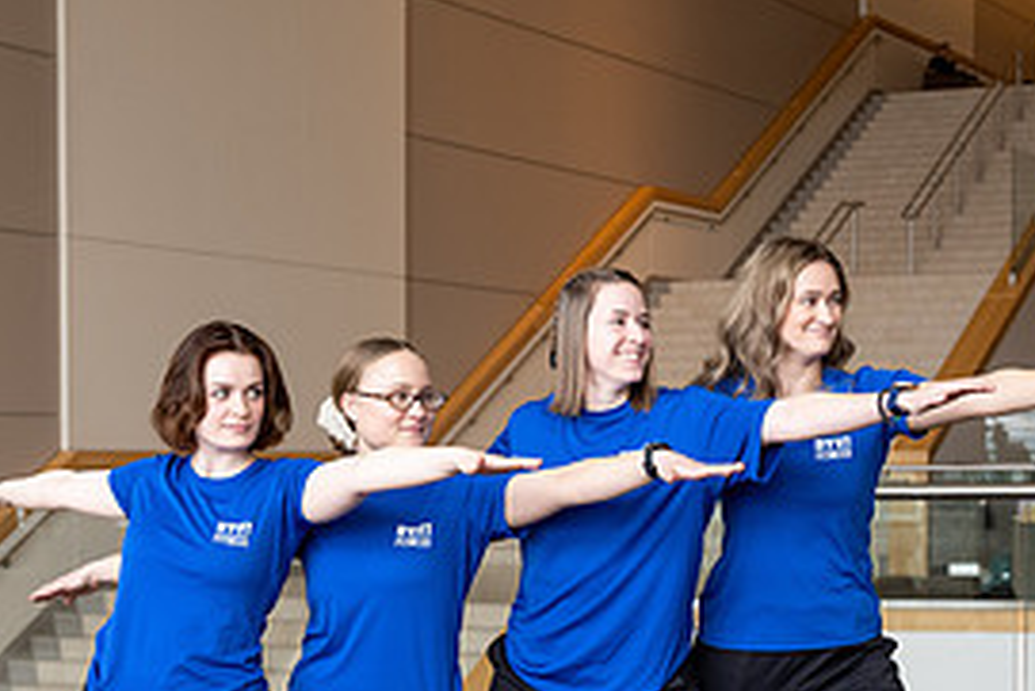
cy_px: 558
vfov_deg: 16.0
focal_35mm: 85
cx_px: 553
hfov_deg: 23.9
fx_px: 2445
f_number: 2.8
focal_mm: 35
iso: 640
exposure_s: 1/250
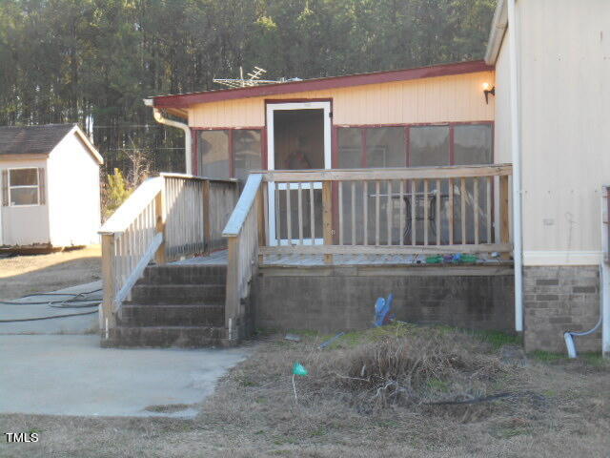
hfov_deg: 31.7
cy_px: 229
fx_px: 1075
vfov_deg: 24.0
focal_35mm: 61
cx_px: 305
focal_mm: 10.9
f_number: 4.4
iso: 80
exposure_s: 1/80
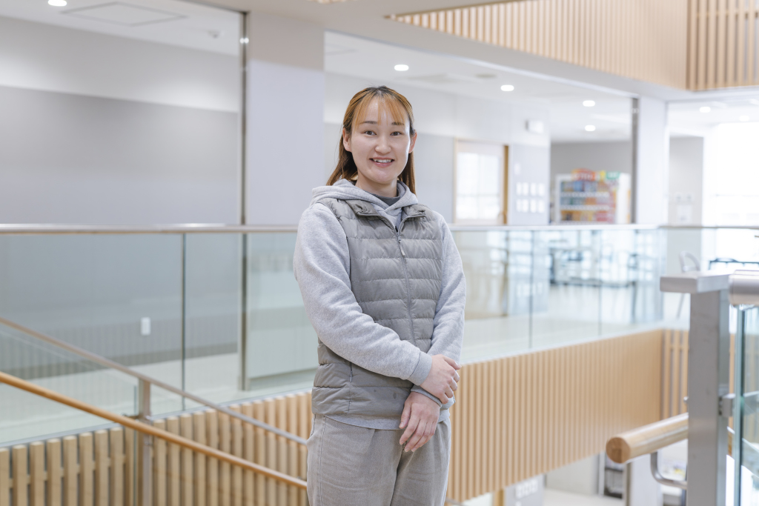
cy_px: 253
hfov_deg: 39.6
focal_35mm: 50
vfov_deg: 27.0
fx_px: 1054
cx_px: 380
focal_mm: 50
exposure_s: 1/125
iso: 800
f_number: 3.2
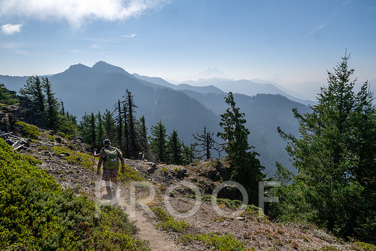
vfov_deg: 53.2
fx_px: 251
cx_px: 188
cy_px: 126
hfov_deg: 73.7
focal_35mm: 24
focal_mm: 24
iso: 400
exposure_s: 1/320
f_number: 22
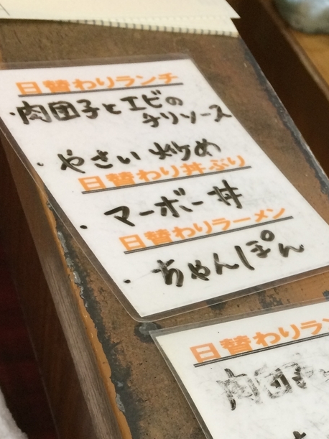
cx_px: 295
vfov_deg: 32.7
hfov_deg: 24.9
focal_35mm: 57
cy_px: 361
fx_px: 723
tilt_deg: -47.3
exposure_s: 1/30
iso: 125
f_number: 2.2
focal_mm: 4.15
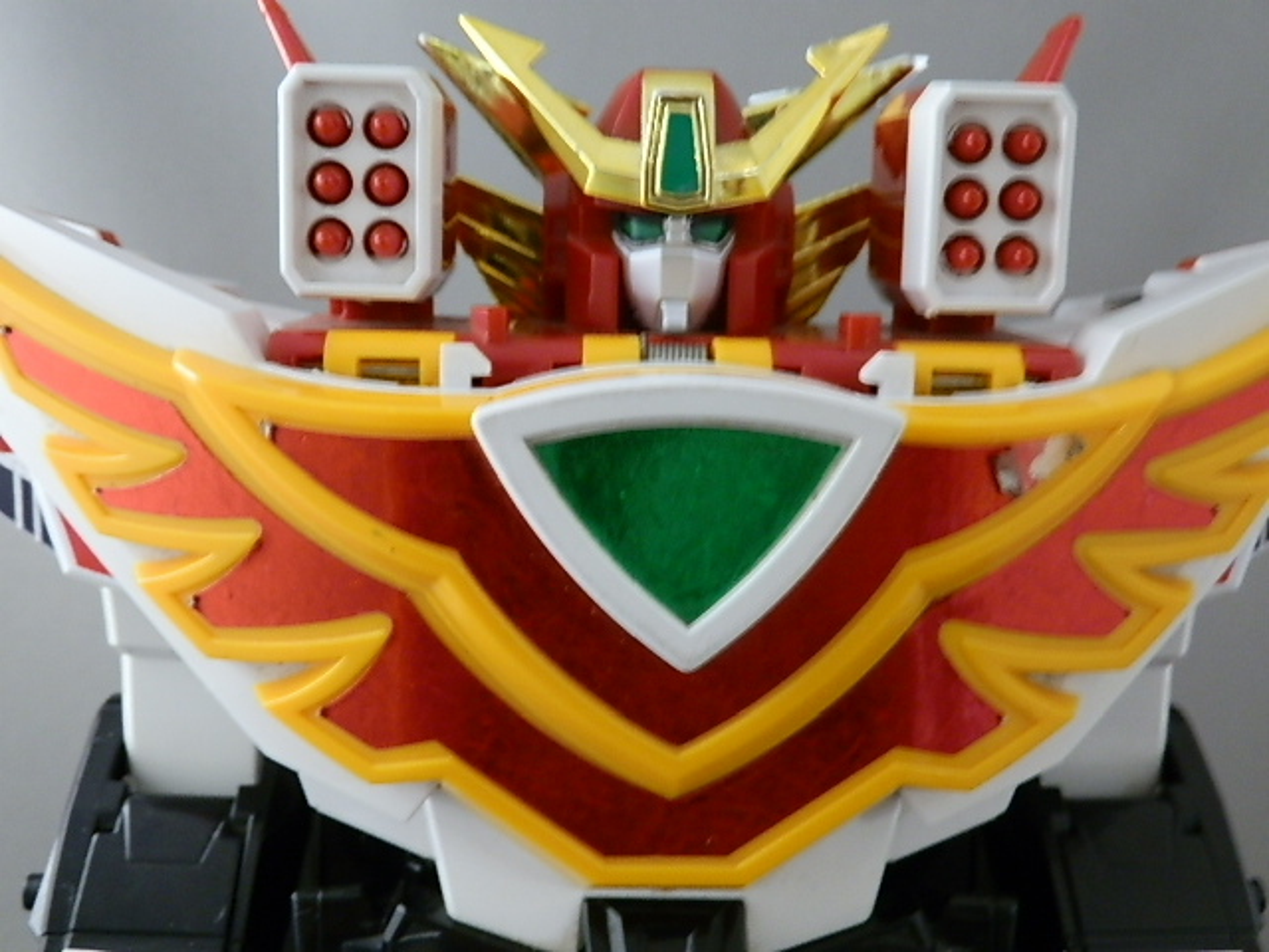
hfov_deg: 54.0
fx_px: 1246
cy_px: 476
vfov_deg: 41.8
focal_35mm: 34
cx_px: 634
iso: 200
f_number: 3.5
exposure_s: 1/8
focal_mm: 6.17
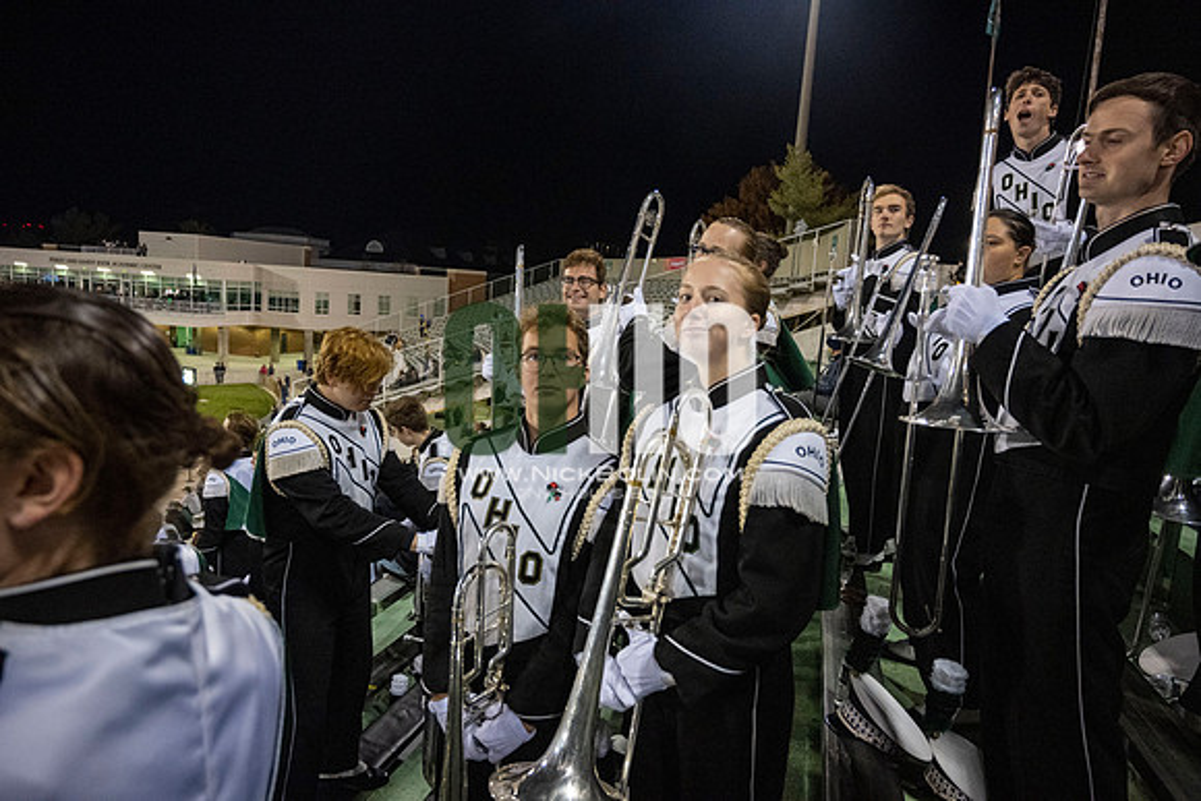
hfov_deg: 73.7
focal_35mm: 24
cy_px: 400
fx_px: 801
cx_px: 600
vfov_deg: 53.2
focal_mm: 24
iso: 3200
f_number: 4
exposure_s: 1/500
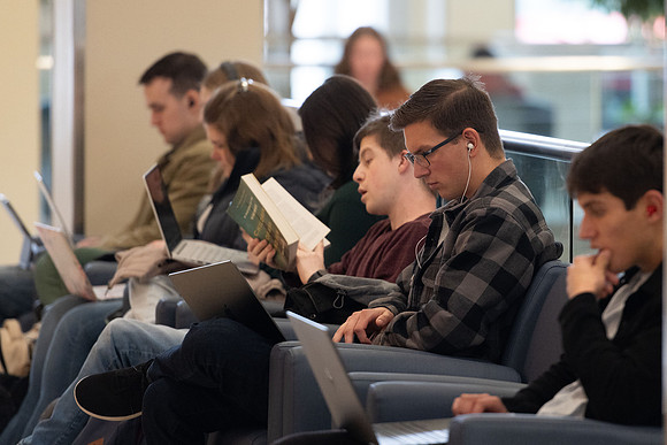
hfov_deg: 7.2
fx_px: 5282
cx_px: 401
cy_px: 190
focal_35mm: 285
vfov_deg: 4.8
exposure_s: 1/200
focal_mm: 200
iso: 1250
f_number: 2.8
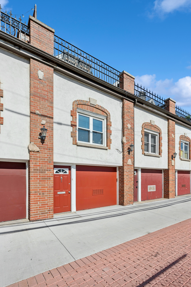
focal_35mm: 18
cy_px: 144
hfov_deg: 68.9
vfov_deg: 91.6
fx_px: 139
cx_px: 96
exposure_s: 1/500
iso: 200
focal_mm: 17.5
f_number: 11
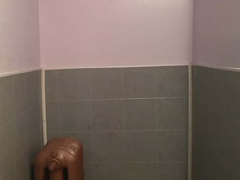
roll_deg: +0.2
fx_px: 319
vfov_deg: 31.5
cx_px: 100
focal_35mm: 46
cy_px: 93
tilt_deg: -7.8
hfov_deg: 41.1
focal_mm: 4.15
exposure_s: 1/8
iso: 160
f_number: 2.2
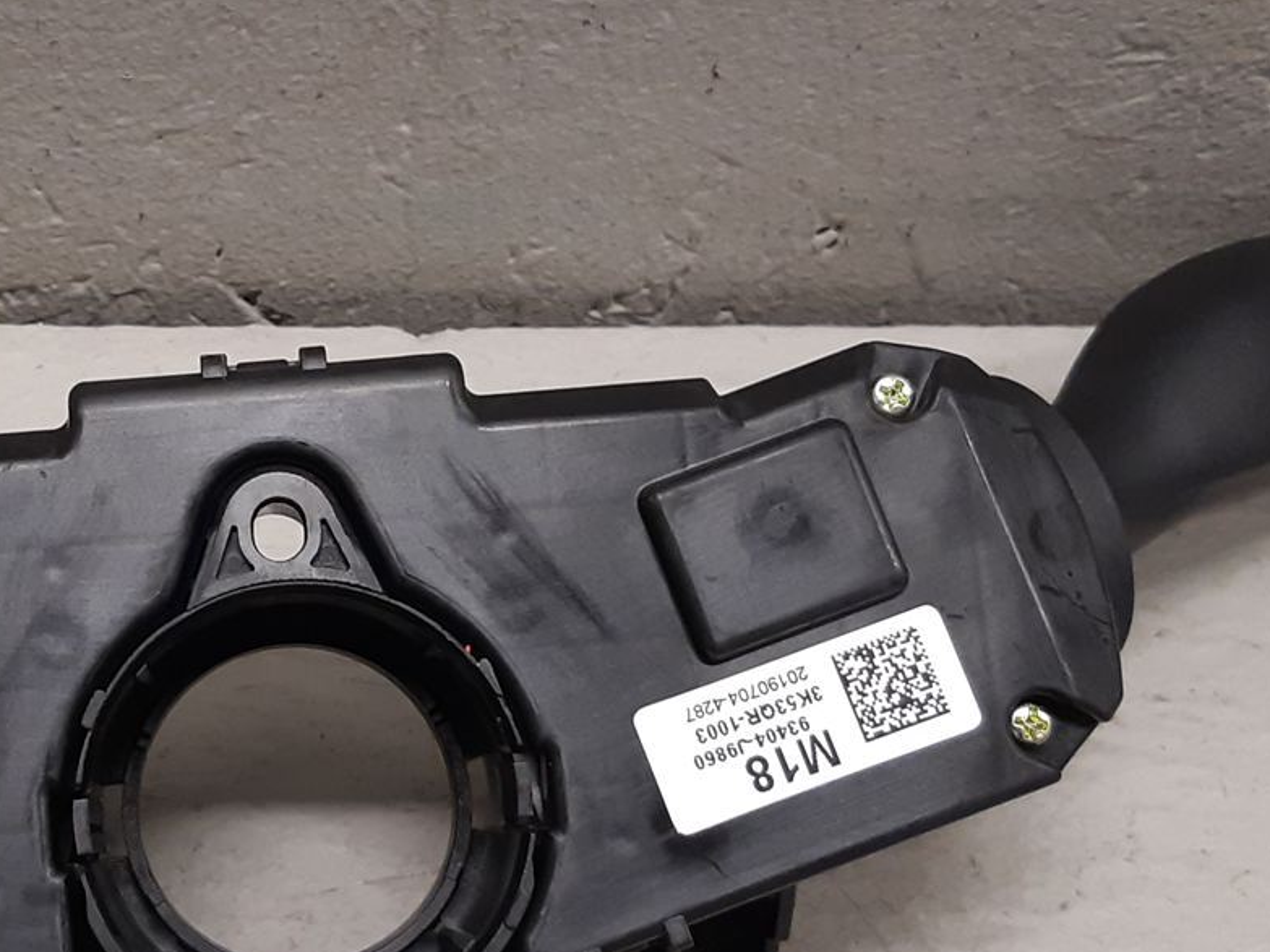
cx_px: 240
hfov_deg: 27.9
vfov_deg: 21.6
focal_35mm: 68
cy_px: 457
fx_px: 2494
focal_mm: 3.93
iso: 160
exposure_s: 1/50
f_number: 1.7
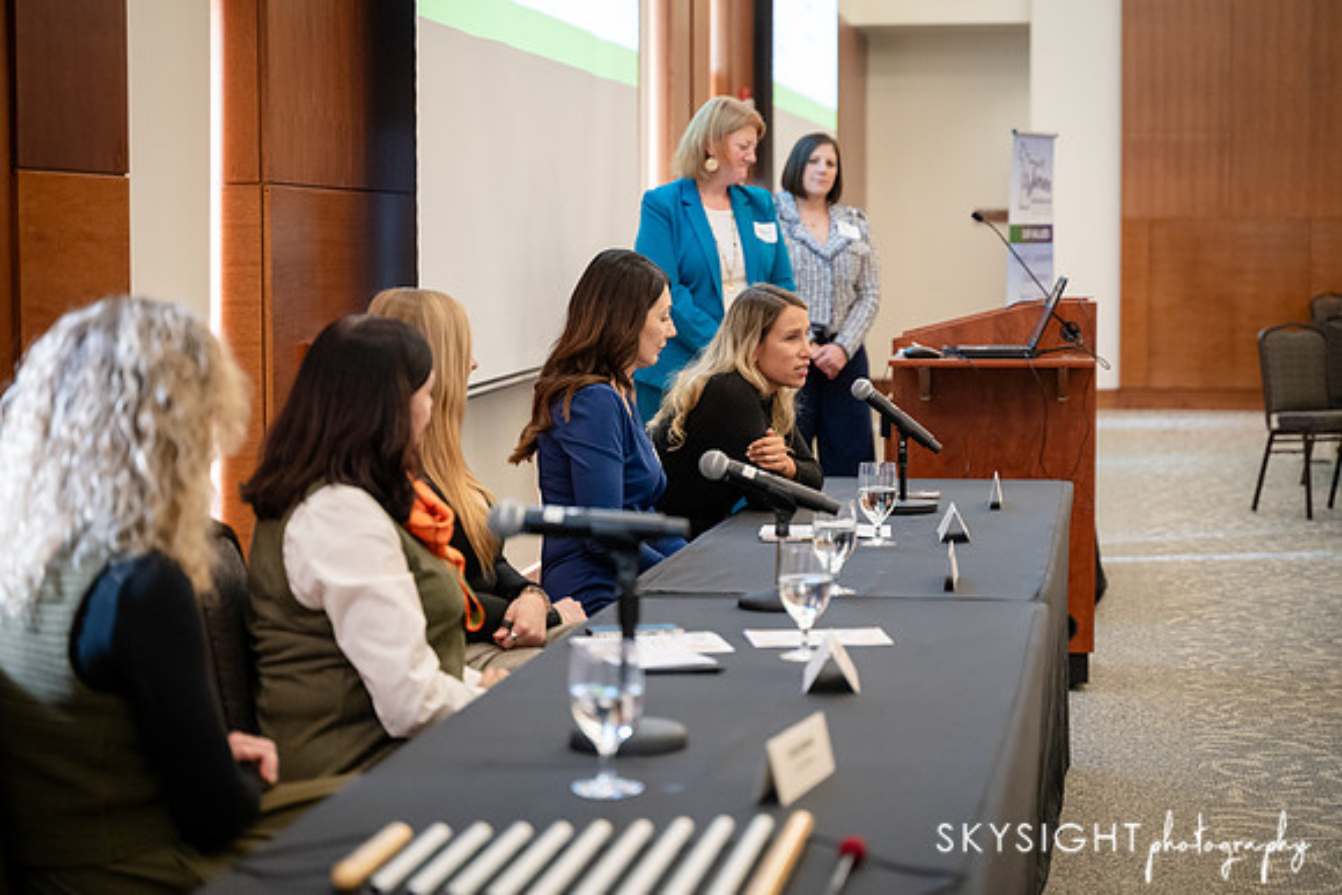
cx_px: 671
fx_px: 2812
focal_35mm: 75
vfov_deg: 18.1
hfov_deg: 26.8
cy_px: 448
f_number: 2.8
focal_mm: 75
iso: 3200
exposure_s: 1/320
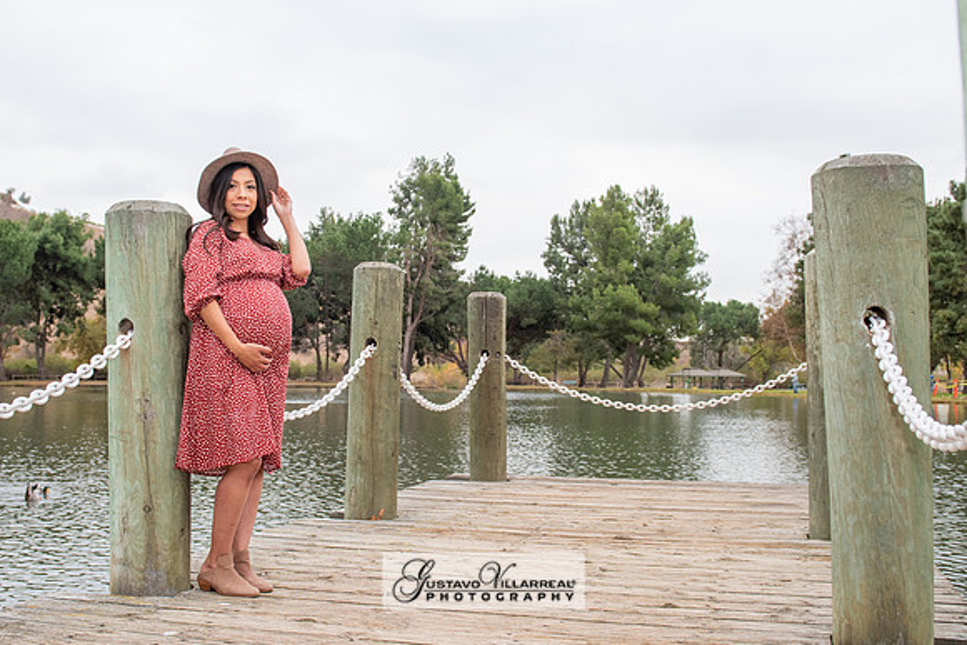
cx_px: 449
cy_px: 331
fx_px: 1074
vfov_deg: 33.4
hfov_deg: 48.4
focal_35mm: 40
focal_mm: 28
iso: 500
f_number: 5
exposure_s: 1/125
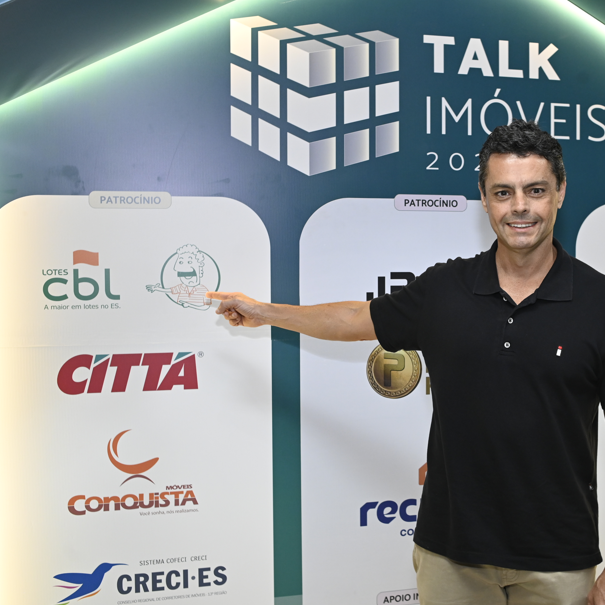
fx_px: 890
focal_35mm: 45
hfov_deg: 37.0
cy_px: 303
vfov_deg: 37.6
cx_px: 423
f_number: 4.5
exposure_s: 1/125
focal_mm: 35
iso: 2500
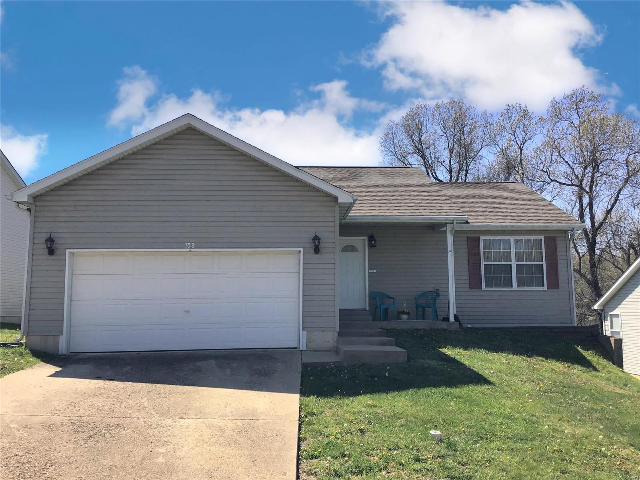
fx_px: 573
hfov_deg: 58.4
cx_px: 320
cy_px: 240
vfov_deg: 45.4
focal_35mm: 31
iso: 25
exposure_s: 1/1431
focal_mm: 3.3
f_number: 2.4
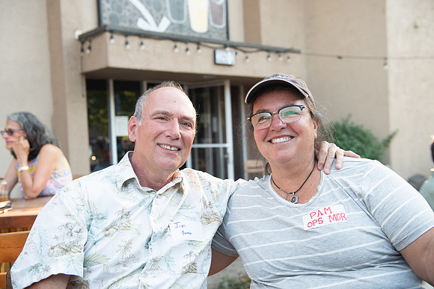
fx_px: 458
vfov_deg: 35.1
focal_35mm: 38
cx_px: 217
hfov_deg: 50.7
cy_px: 144
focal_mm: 38
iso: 640
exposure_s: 1/640
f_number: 3.5
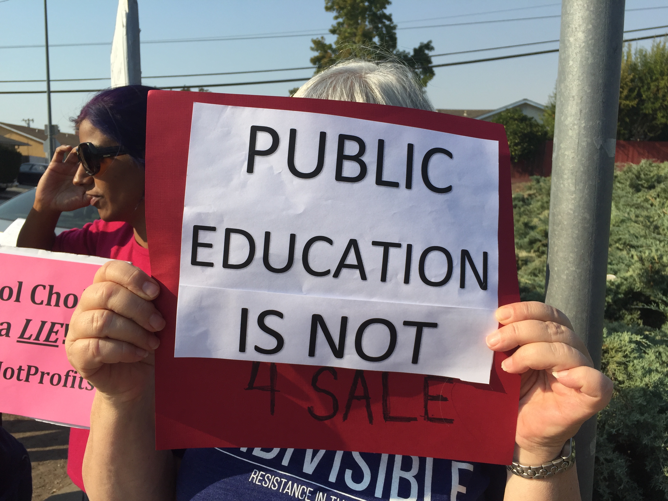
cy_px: 250
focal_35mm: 29
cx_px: 334
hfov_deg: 61.7
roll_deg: -1.9
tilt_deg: -6.6
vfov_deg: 48.2
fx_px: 560
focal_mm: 4.15
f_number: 2.2
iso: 32
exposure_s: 1/1799
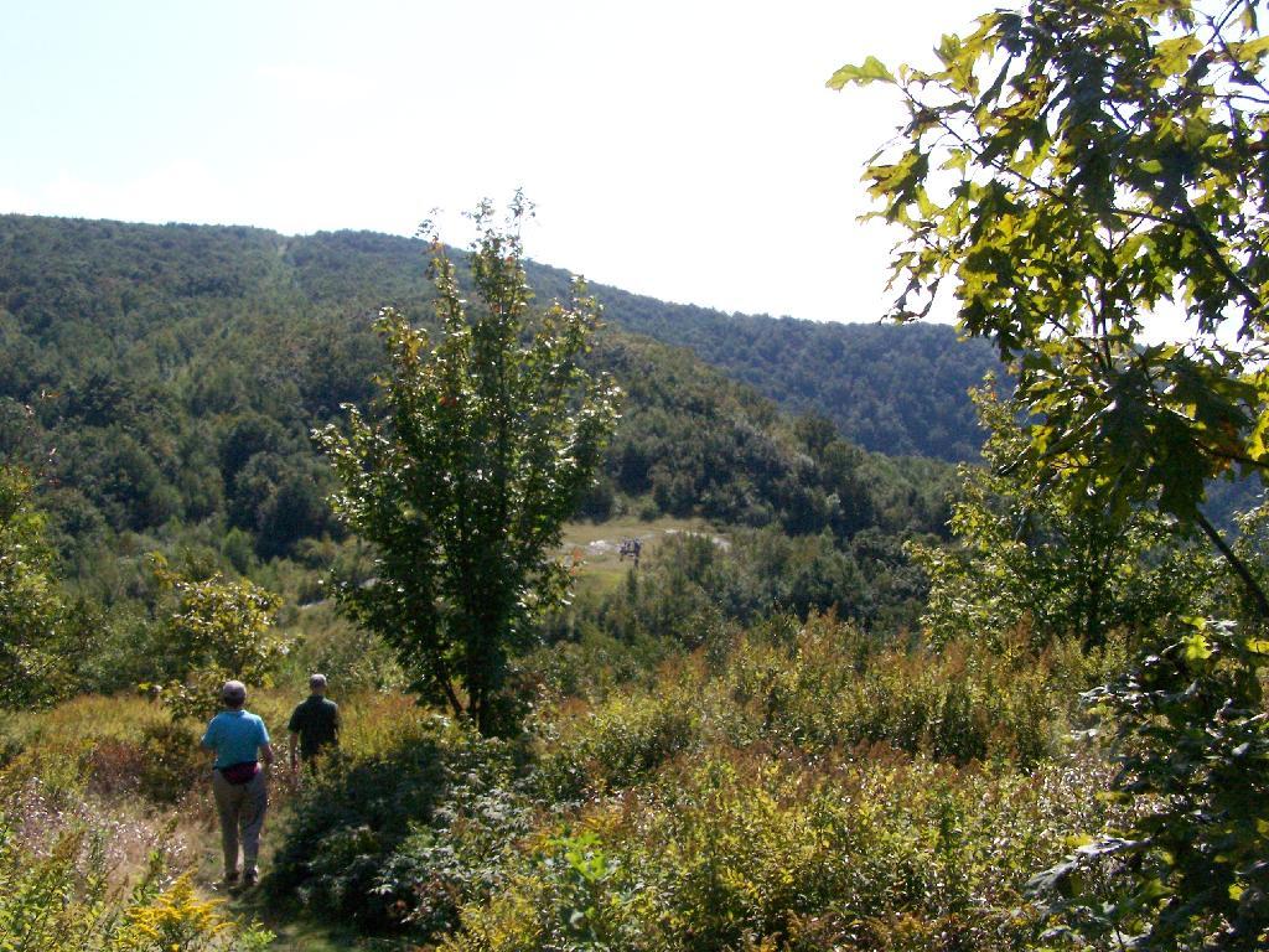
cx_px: 634
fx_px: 1393
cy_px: 476
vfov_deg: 37.7
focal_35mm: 38
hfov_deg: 49.0
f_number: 5.6
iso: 400
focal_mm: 6.3
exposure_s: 1/1600
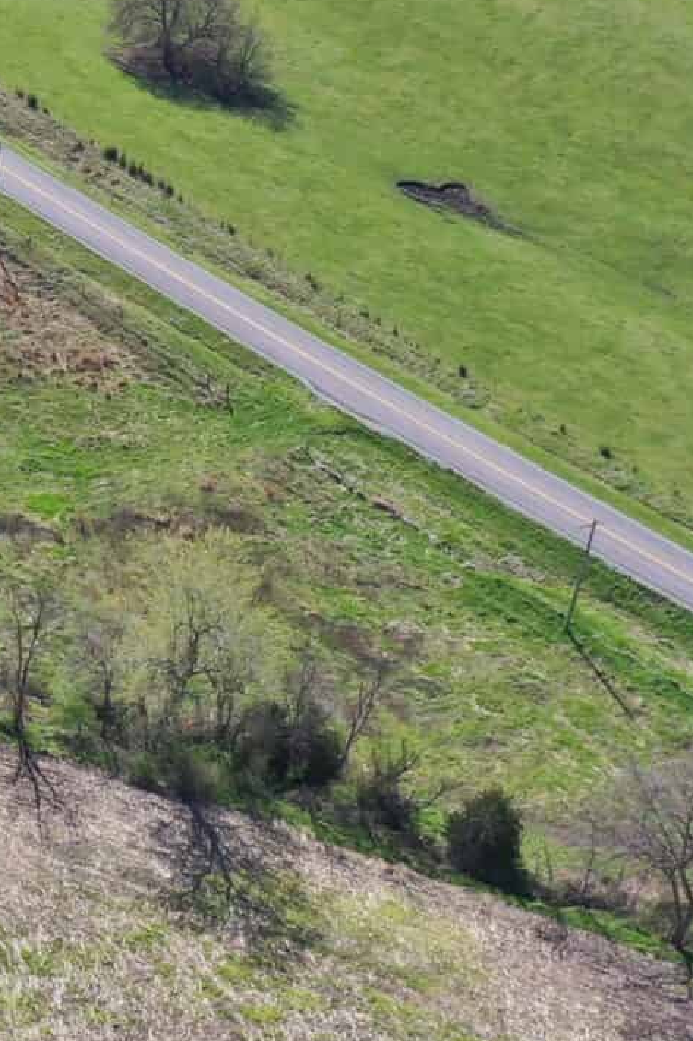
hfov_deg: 11.3
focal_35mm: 101
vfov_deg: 20.2
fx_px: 2918
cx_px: -955
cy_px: 432
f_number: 5
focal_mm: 10.26
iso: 100
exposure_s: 1/320
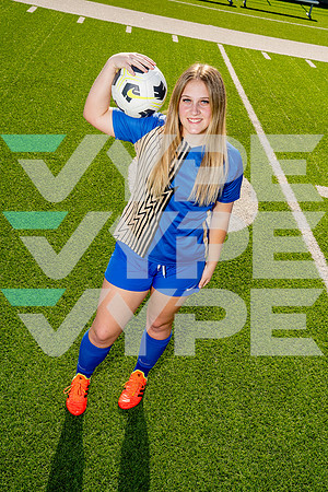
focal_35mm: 42
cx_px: 164
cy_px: 246
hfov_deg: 31.9
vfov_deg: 46.4
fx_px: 574
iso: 320
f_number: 10
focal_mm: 42
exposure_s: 1/250
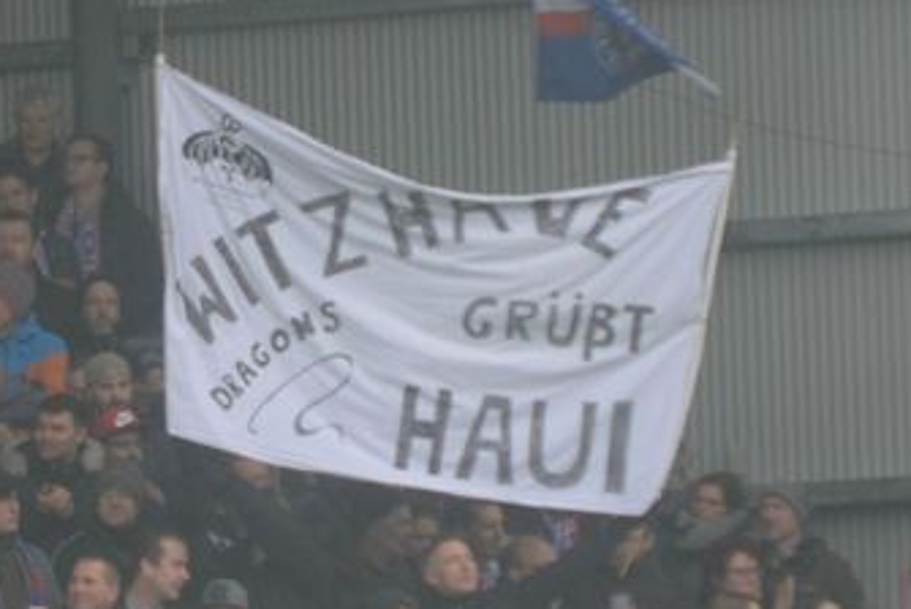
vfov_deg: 2.7
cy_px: 400
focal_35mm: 510
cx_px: 152
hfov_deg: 4.0
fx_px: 12917
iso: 100
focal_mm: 200
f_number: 2.8
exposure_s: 1/250
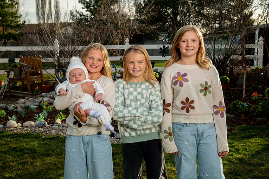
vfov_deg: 25.8
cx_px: 141
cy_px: 90
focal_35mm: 52
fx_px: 390
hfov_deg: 38.0
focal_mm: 50
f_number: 8
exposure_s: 1/320
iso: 500
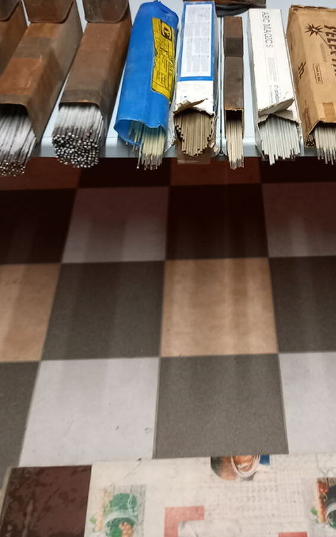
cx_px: 226
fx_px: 572
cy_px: 175
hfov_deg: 32.5
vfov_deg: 49.4
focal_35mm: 39
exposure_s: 1/25
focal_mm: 4.6
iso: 500
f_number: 2
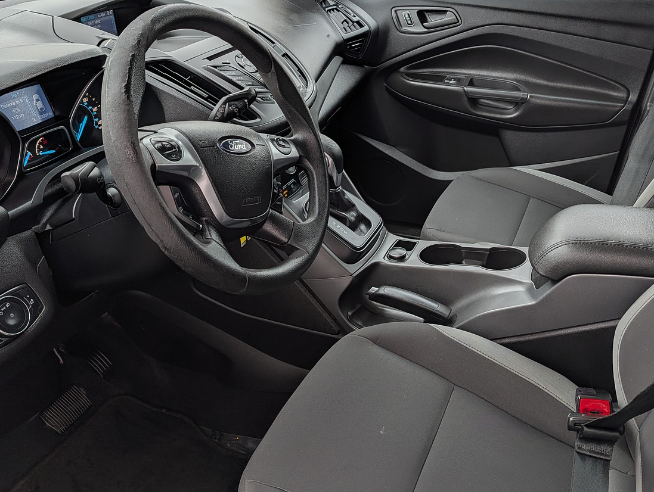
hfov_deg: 52.2
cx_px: 397
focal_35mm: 35
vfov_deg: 40.7
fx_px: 662
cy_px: 211
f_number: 1.68
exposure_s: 1/236
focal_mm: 6.9
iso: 22
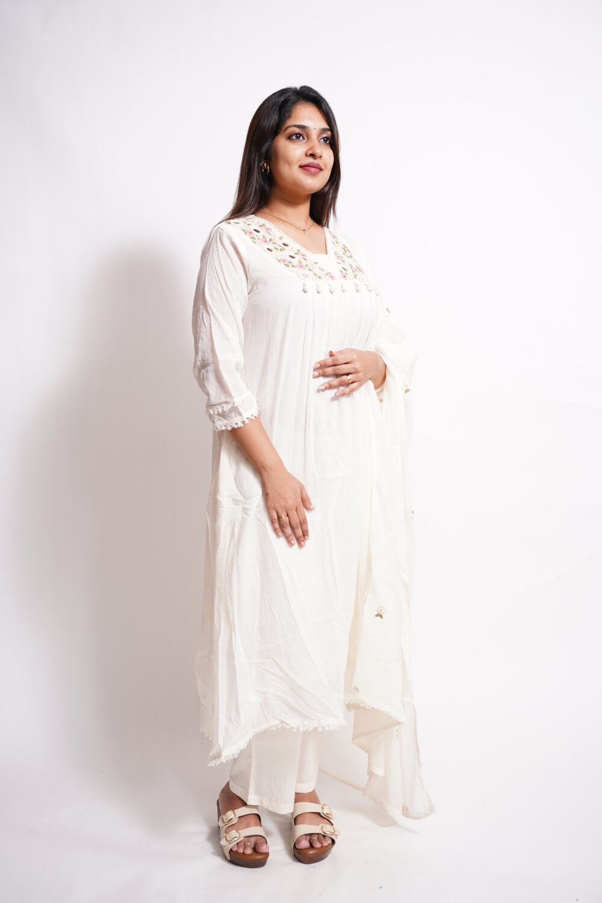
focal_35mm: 37
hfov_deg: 36.2
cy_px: 452
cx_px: 301
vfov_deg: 52.3
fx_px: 920
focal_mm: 36.7
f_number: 3.5
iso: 400
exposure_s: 1/50
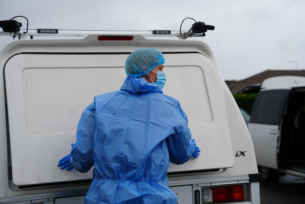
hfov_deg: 28.8
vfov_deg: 19.5
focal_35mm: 70
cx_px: 152
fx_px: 593
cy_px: 102
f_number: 5
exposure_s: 1/400
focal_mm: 70
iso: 100
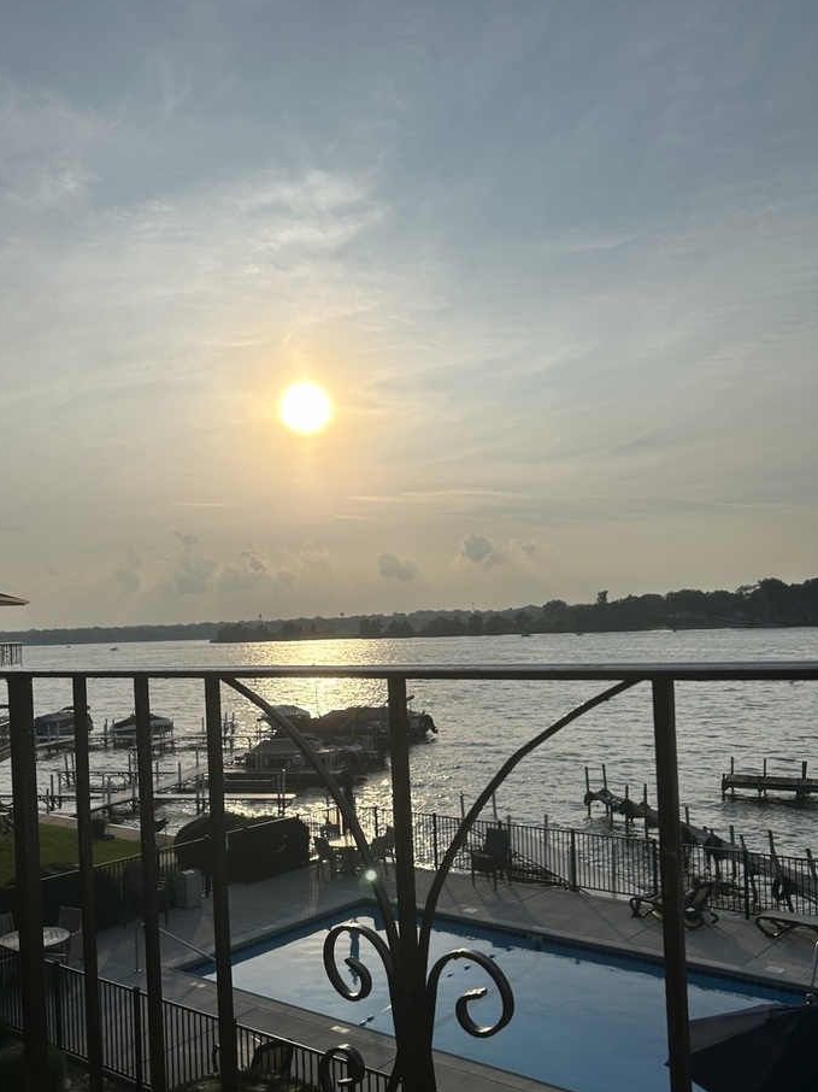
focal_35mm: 31
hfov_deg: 45.2
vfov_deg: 58.0
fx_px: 977
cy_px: 645
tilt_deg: -2.7
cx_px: 335
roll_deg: +2.3
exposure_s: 1/14286
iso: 50
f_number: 1.5
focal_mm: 5.7
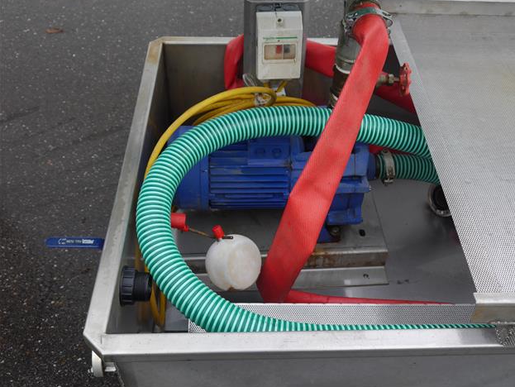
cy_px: 192
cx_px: 263
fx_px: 610
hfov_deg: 45.7
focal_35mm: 41
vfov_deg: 35.2
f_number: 5
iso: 160
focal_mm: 20
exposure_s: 1/125
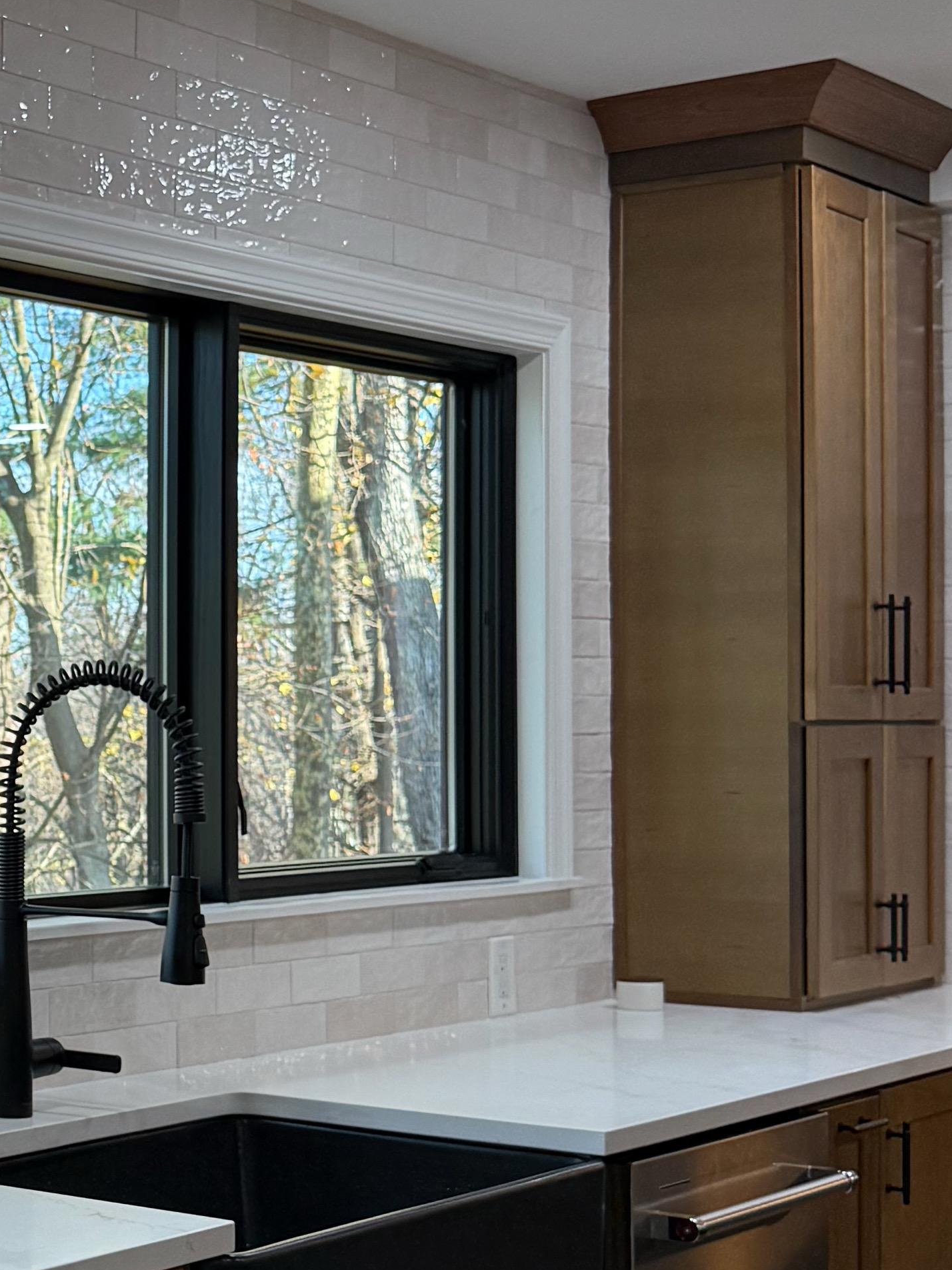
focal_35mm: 72
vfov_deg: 27.0
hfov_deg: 18.5
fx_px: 2640
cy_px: 734
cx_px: -408
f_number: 1.78
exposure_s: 1/232
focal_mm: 6.76
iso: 125
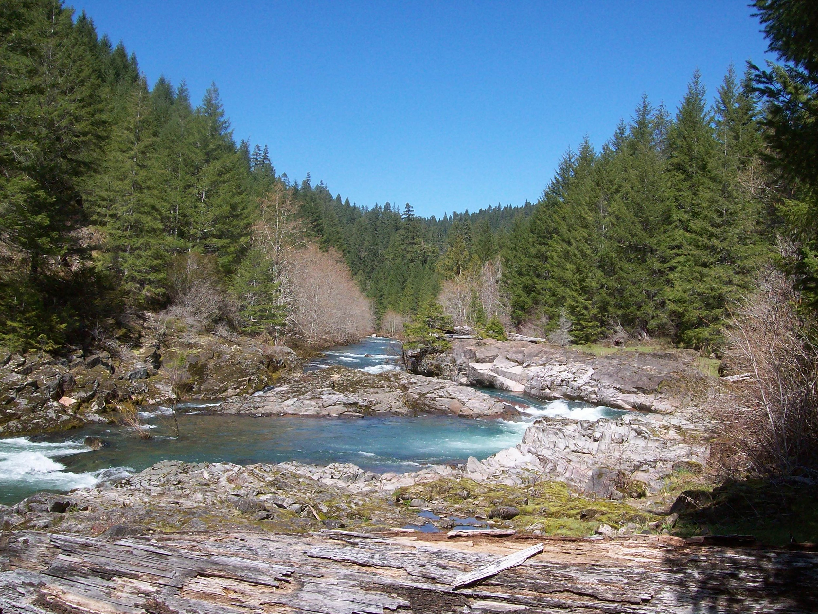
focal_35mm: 36
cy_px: 307
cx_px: 409
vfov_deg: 39.7
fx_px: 851
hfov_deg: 51.4
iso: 80
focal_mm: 6
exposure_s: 1/449
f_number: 4.8
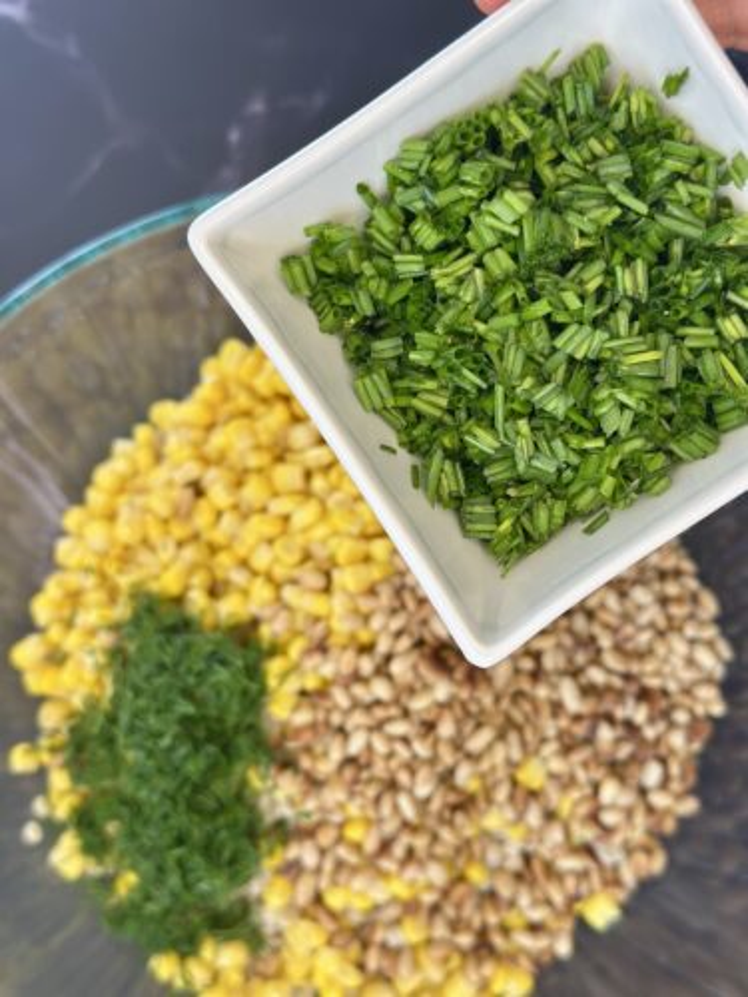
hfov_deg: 30.3
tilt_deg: -75.6
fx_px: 1383
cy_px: 498
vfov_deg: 39.7
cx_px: 374
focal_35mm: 48
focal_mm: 6.86
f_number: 1.78
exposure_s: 1/120
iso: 80
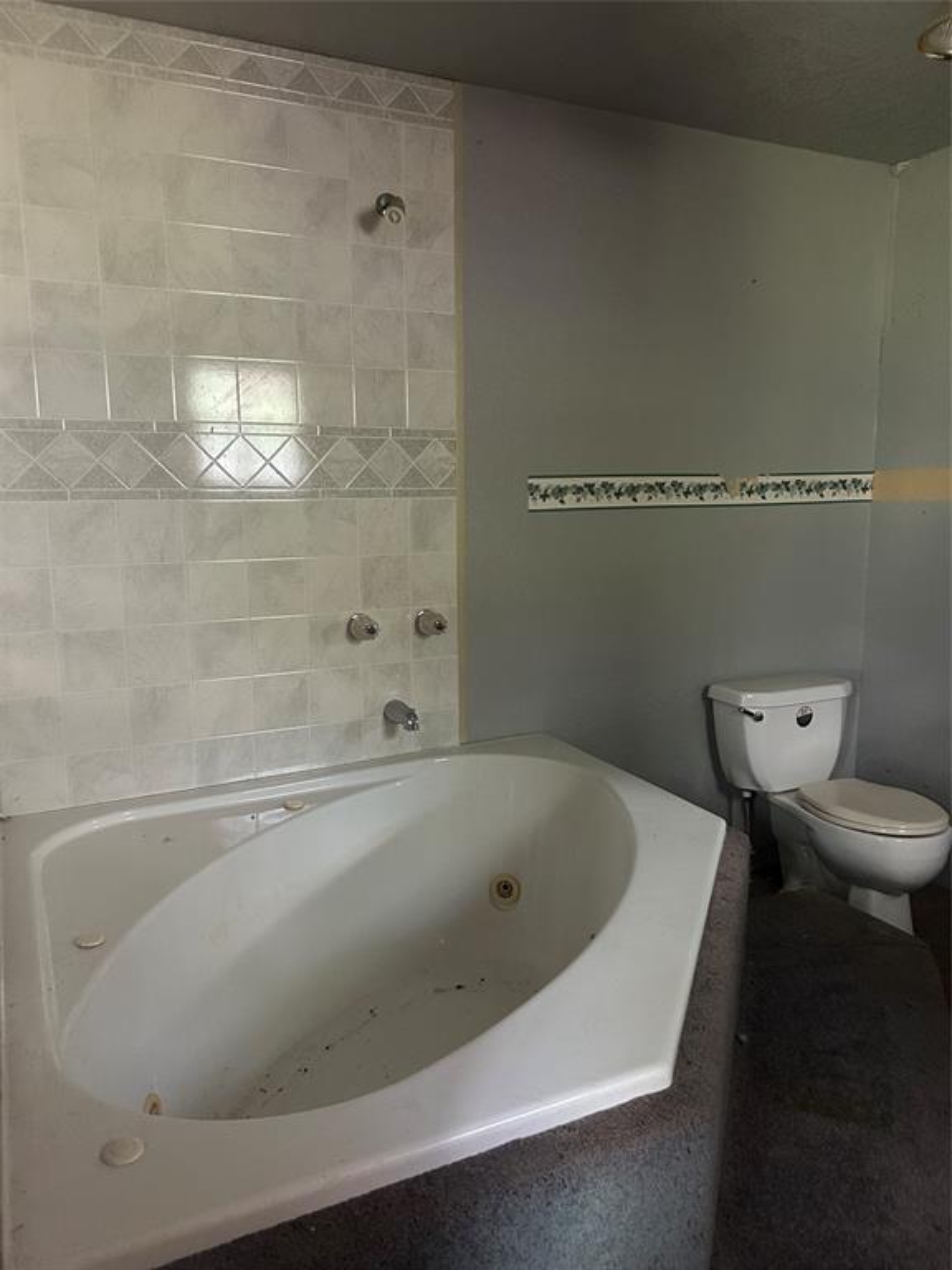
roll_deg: -0.5
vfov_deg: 67.3
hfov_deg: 53.1
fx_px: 953
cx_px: 476
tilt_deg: -9.5
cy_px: 635
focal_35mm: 26
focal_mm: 5.7
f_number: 1.5
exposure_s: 1/34
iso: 640
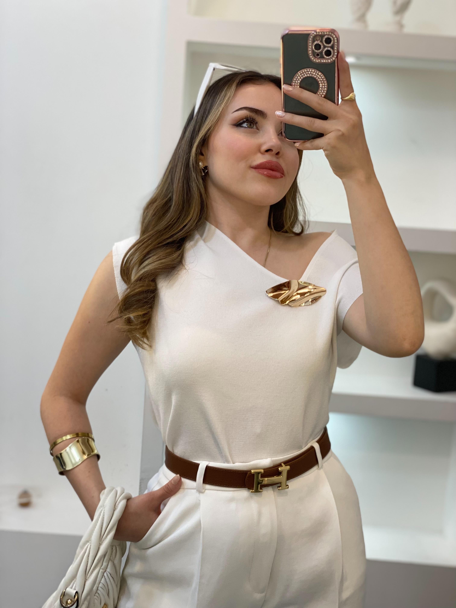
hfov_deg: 28.0
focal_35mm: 52
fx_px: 913
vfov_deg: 36.8
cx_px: 228
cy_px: 304
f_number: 2
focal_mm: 6
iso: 80
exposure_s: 1/122
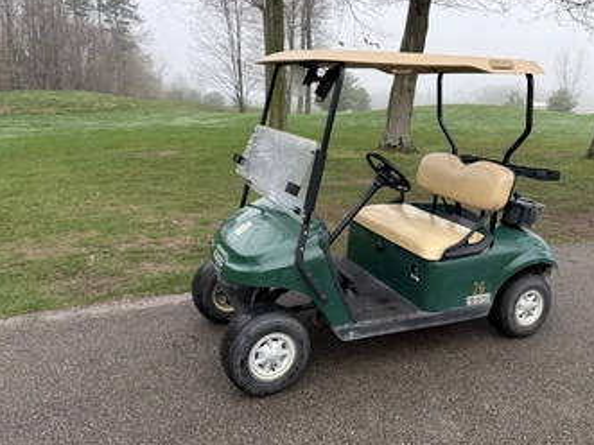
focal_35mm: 29
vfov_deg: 48.2
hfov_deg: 61.1
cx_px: 357
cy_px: 215
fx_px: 497
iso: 80
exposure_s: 1/1653
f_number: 1.78
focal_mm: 6.76
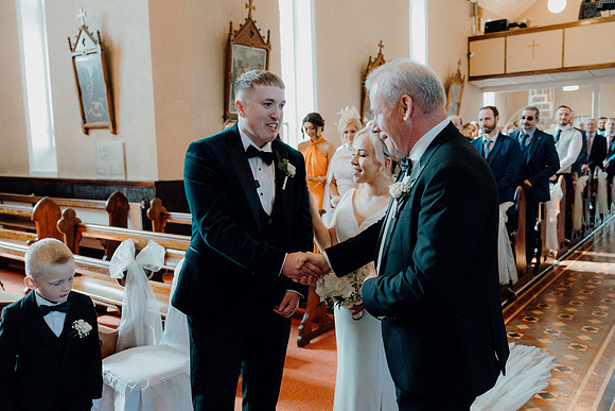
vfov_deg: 42.3
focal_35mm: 31
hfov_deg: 60.3
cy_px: 206
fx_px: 530
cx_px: 308
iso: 3200
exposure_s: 1/200
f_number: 3.5
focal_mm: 31
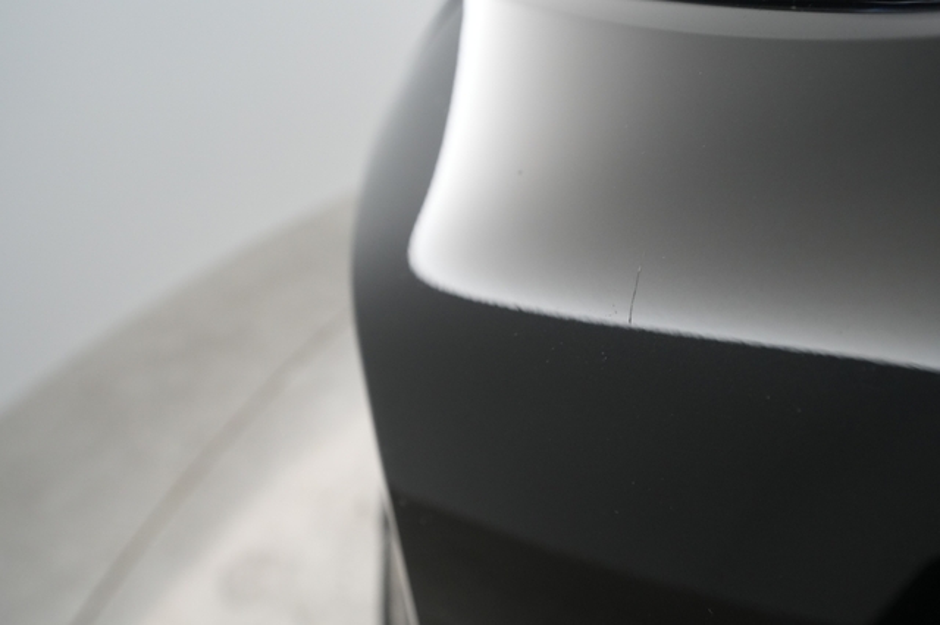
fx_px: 731
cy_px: 312
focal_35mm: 28
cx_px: 470
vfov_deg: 46.4
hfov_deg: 65.5
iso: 4000
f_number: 4.5
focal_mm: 28
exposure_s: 1/100
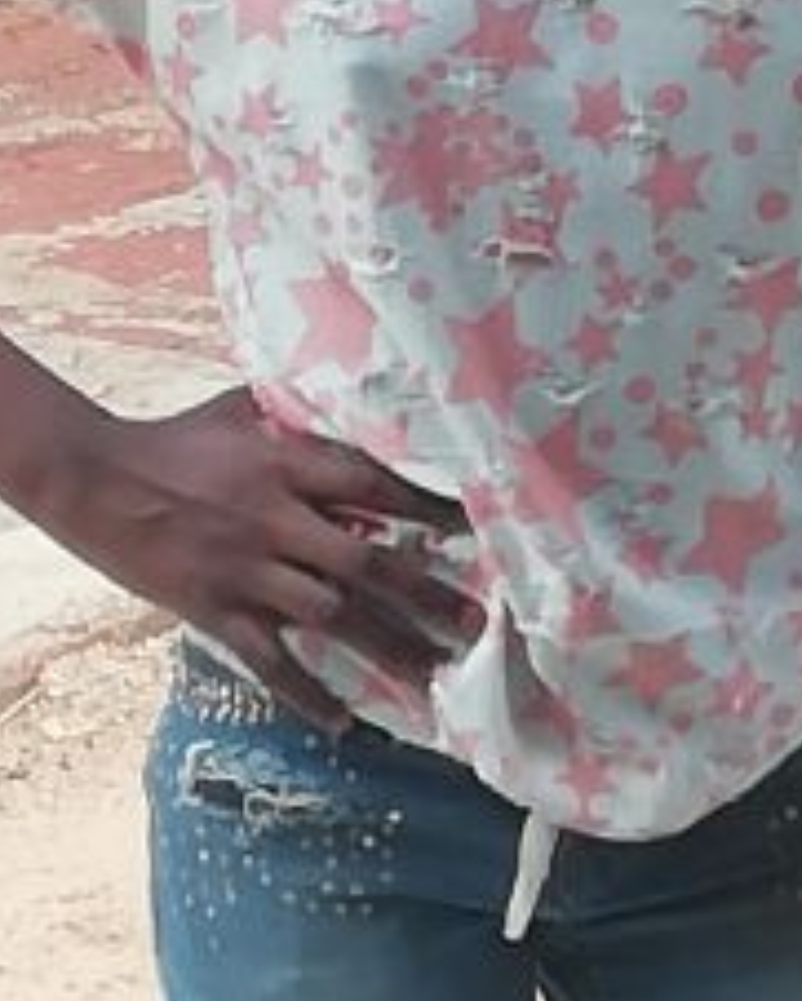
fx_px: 7976
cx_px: 554
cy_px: -44
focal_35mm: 269
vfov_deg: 7.2
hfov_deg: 5.8
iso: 50
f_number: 2.2
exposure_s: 1/285
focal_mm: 3.46
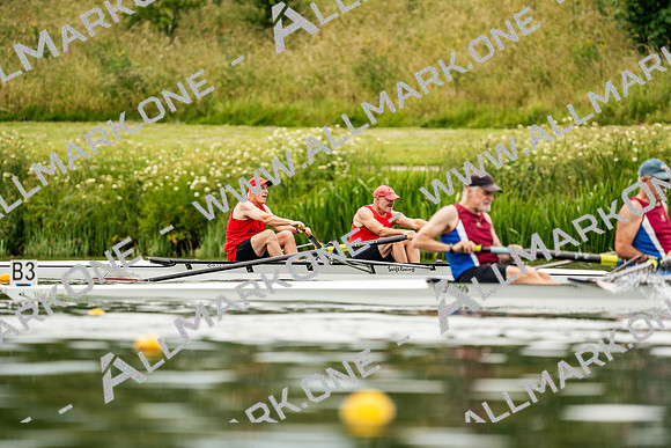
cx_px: 336
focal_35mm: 600
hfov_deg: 3.4
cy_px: 224
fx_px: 11185
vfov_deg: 2.3
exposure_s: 1/2000
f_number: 6.3
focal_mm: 600
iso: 500
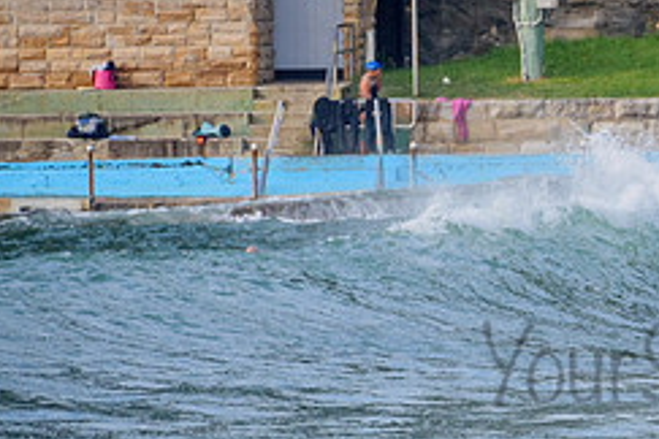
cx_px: 762
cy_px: 340
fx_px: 32801
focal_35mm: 1792
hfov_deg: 1.2
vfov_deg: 0.8
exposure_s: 1/2000
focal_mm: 500
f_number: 5.6
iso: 560
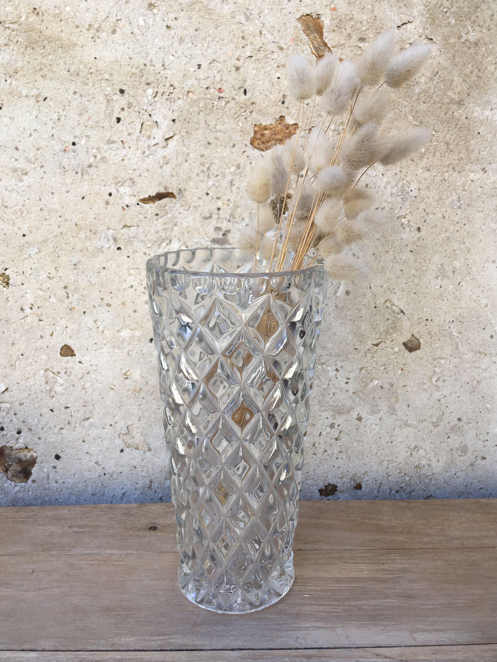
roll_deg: -0.1
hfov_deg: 44.1
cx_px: 267
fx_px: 613
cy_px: 309
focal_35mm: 32
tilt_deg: -10.4
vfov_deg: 56.8
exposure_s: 1/171
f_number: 2.2
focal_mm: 4.15
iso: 25
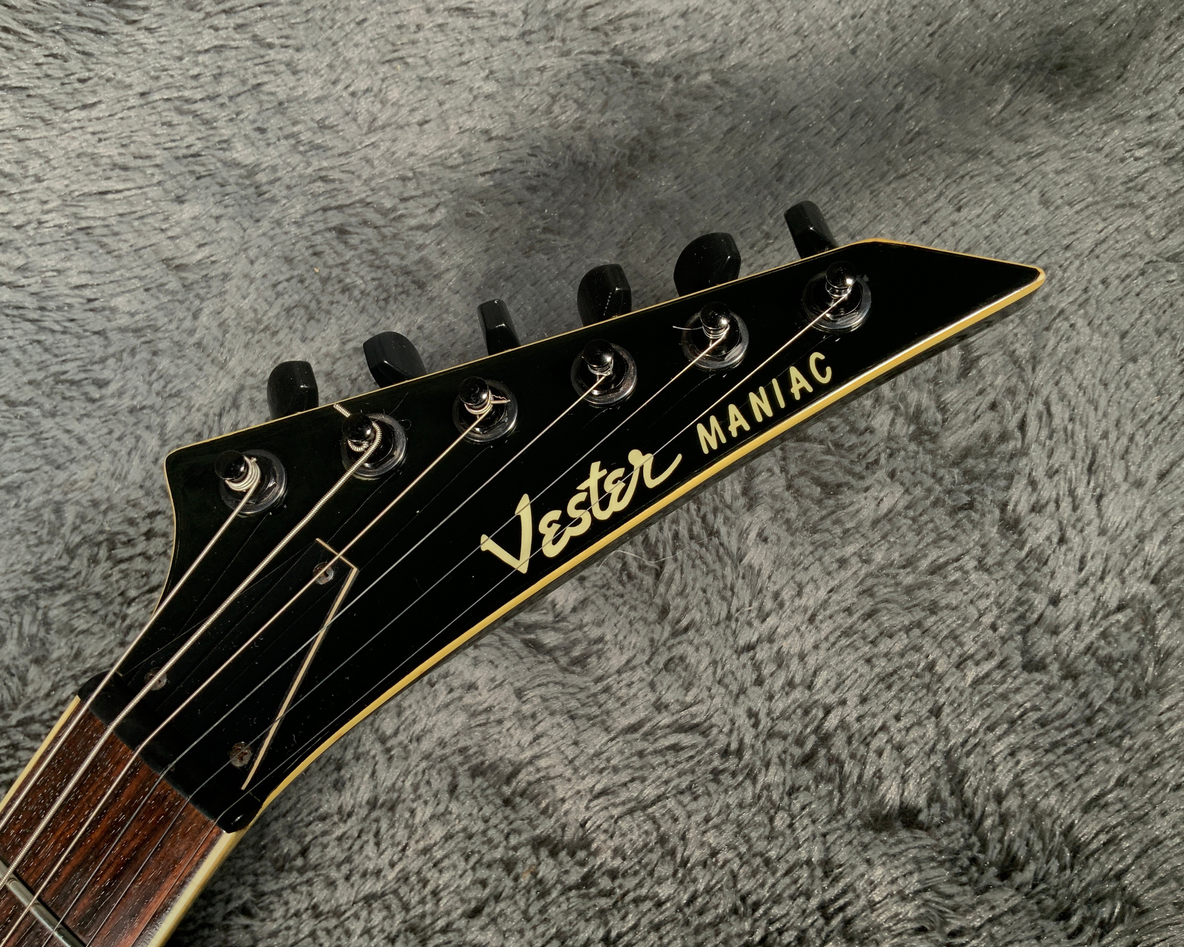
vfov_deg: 47.1
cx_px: 576
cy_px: 482
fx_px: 1086
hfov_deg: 57.2
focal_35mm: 31
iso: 64
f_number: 1.8
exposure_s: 1/62
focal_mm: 3
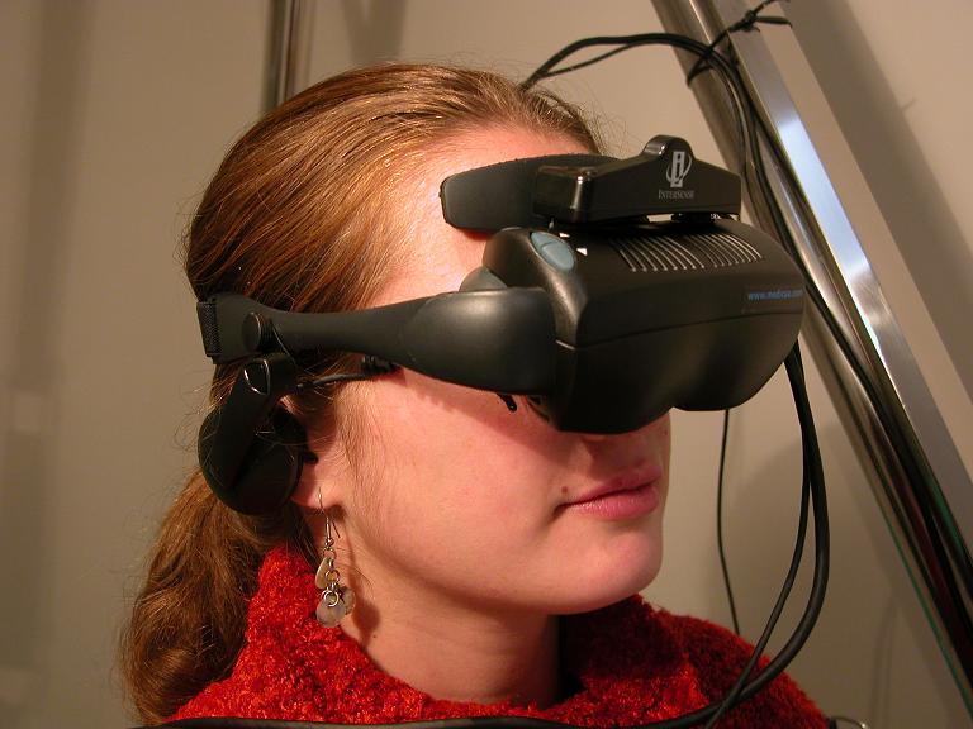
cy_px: 364
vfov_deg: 29.1
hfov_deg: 38.2
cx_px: 486
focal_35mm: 50
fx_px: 1405
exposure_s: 1/3.9
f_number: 3
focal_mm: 12.7
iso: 138
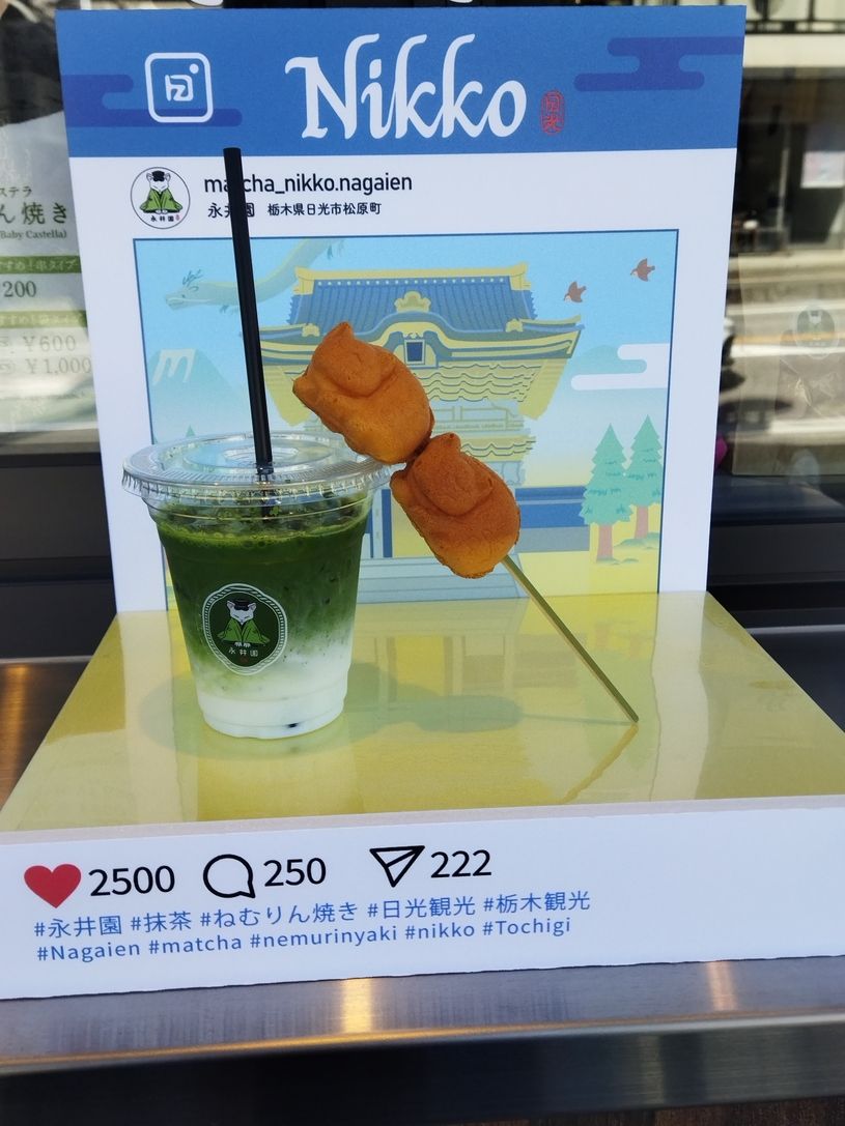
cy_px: 563
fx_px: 879
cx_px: 422
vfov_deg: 65.3
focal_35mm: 27
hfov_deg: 51.3
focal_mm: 4.71
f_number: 1.79
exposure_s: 1/670
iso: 100
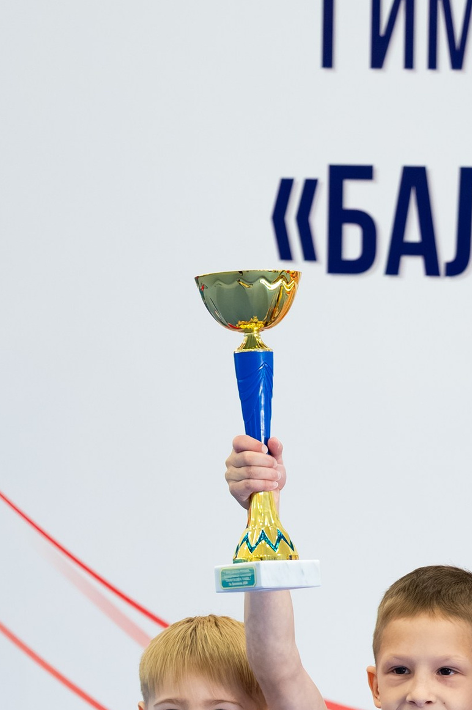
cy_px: 782
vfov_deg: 8.8
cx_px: 701
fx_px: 4570
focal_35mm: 232
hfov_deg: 5.9
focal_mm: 70
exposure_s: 1/400
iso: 3200
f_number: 2.8
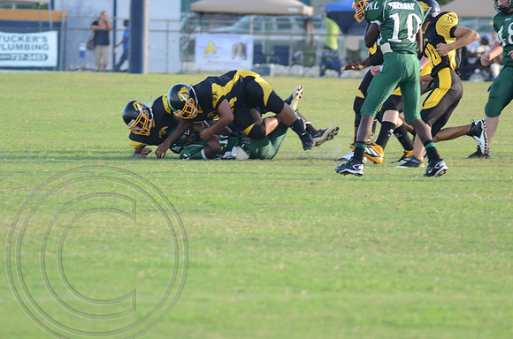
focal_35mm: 405
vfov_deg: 3.4
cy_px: 170
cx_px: 256
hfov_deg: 5.1
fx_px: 5759
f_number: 5.6
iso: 640
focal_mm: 270
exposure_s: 1/400
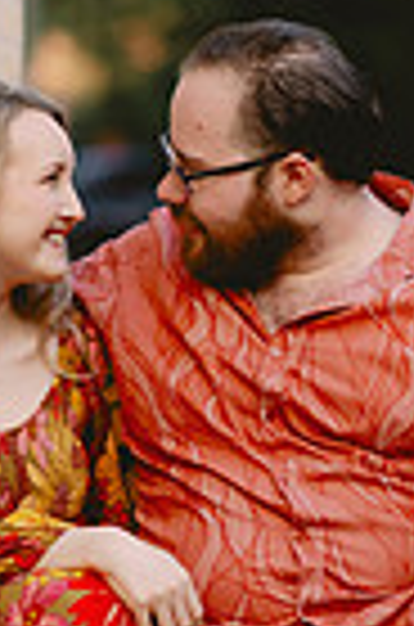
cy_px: 437
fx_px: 4785
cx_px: 320
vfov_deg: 7.5
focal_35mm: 276
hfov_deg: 5.0
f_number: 2
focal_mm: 85
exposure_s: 1/1250
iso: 800
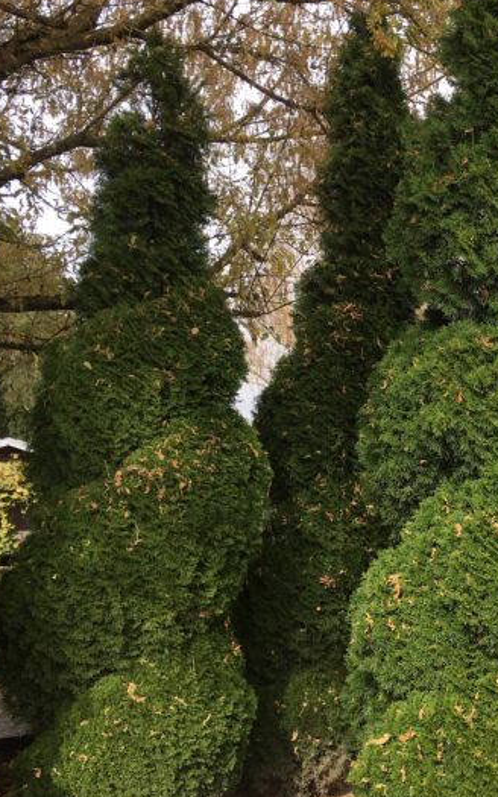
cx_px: 565
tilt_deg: +8.5
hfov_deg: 26.1
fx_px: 977
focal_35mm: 45
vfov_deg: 44.4
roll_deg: +1.0
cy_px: 402
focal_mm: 4.15
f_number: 2.2
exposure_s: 1/574
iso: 25
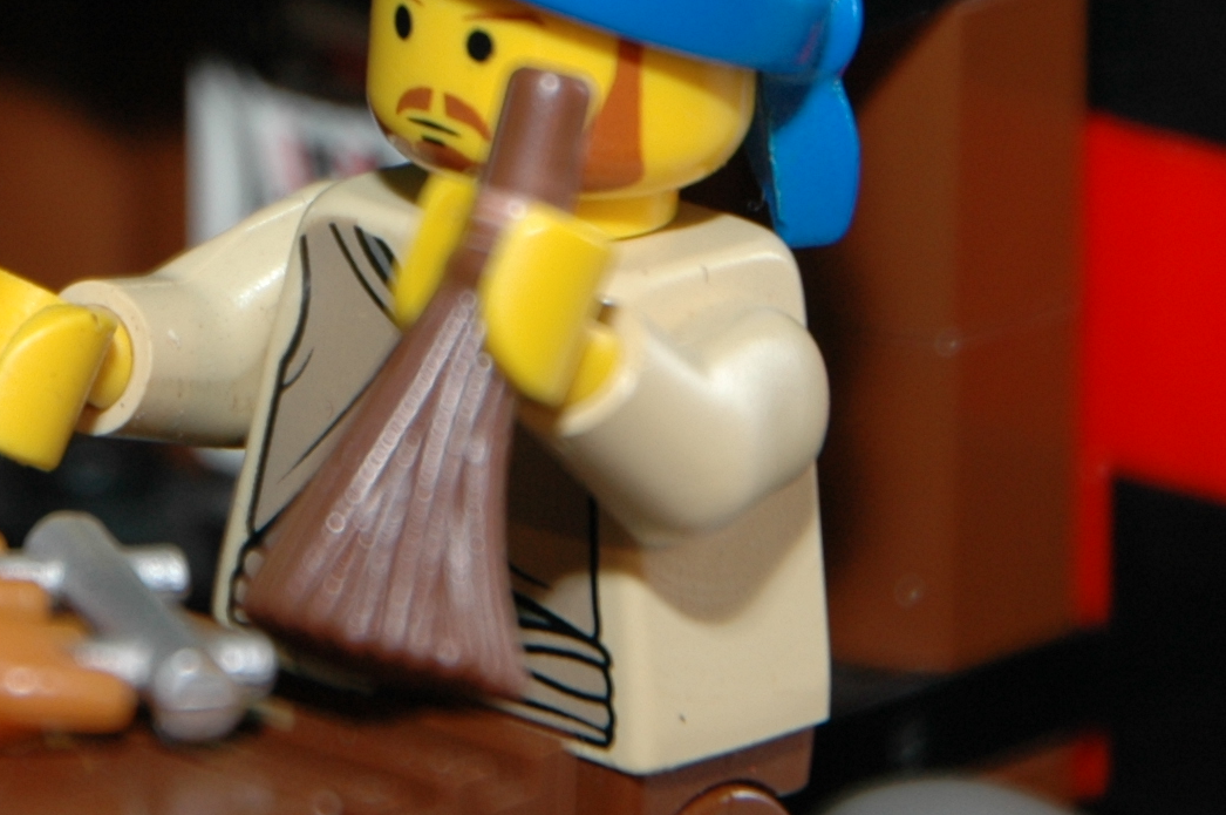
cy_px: 159
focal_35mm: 604
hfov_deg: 3.4
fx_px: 20547
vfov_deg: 2.3
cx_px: -55
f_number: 6
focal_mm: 140
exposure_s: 1/60
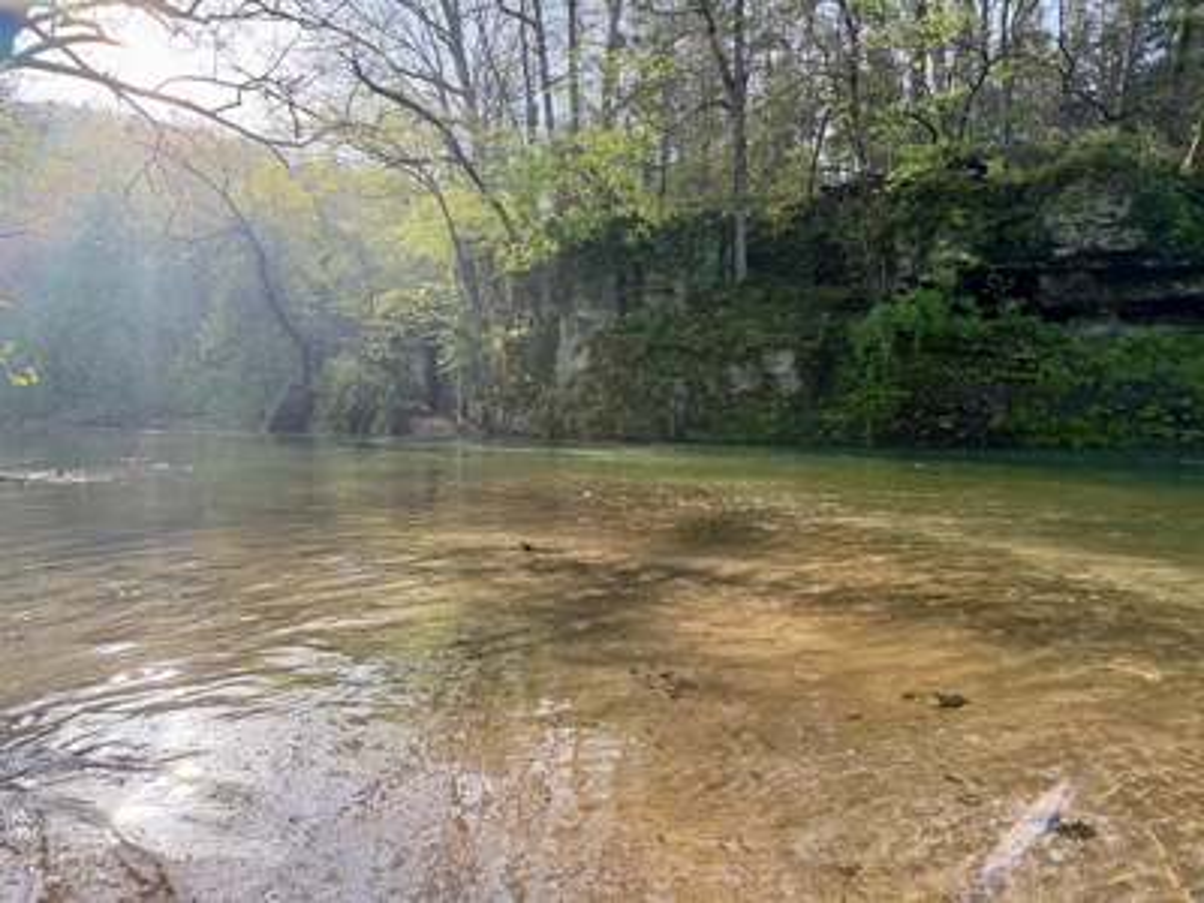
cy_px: 452
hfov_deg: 71.6
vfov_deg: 56.8
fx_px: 835
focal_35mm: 24
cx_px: 602
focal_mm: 6.76
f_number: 1.78
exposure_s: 1/1156
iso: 100
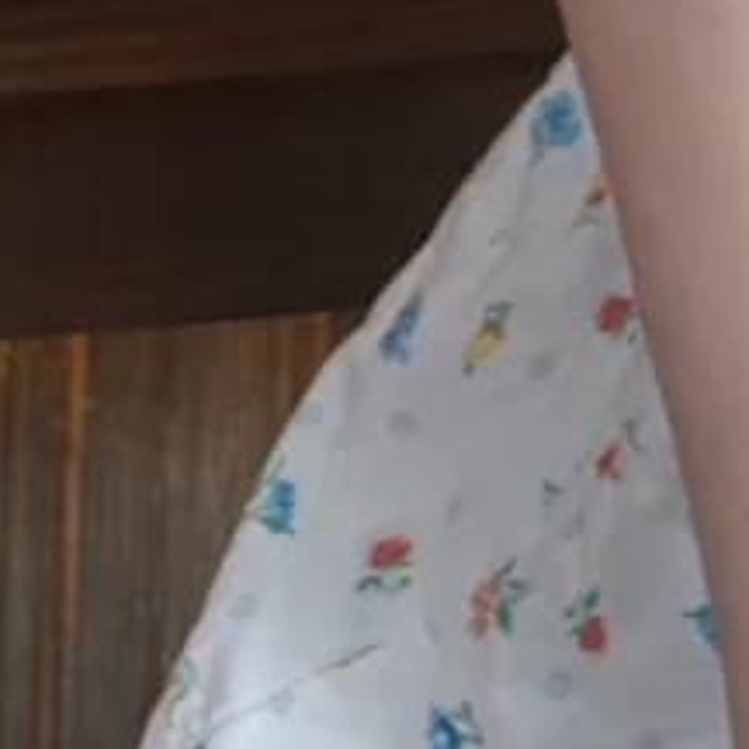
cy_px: -798
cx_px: 1501
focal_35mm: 283
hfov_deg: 6.0
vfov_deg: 6.0
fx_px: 6928
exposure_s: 1/102
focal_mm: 6.86
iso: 40
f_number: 1.78
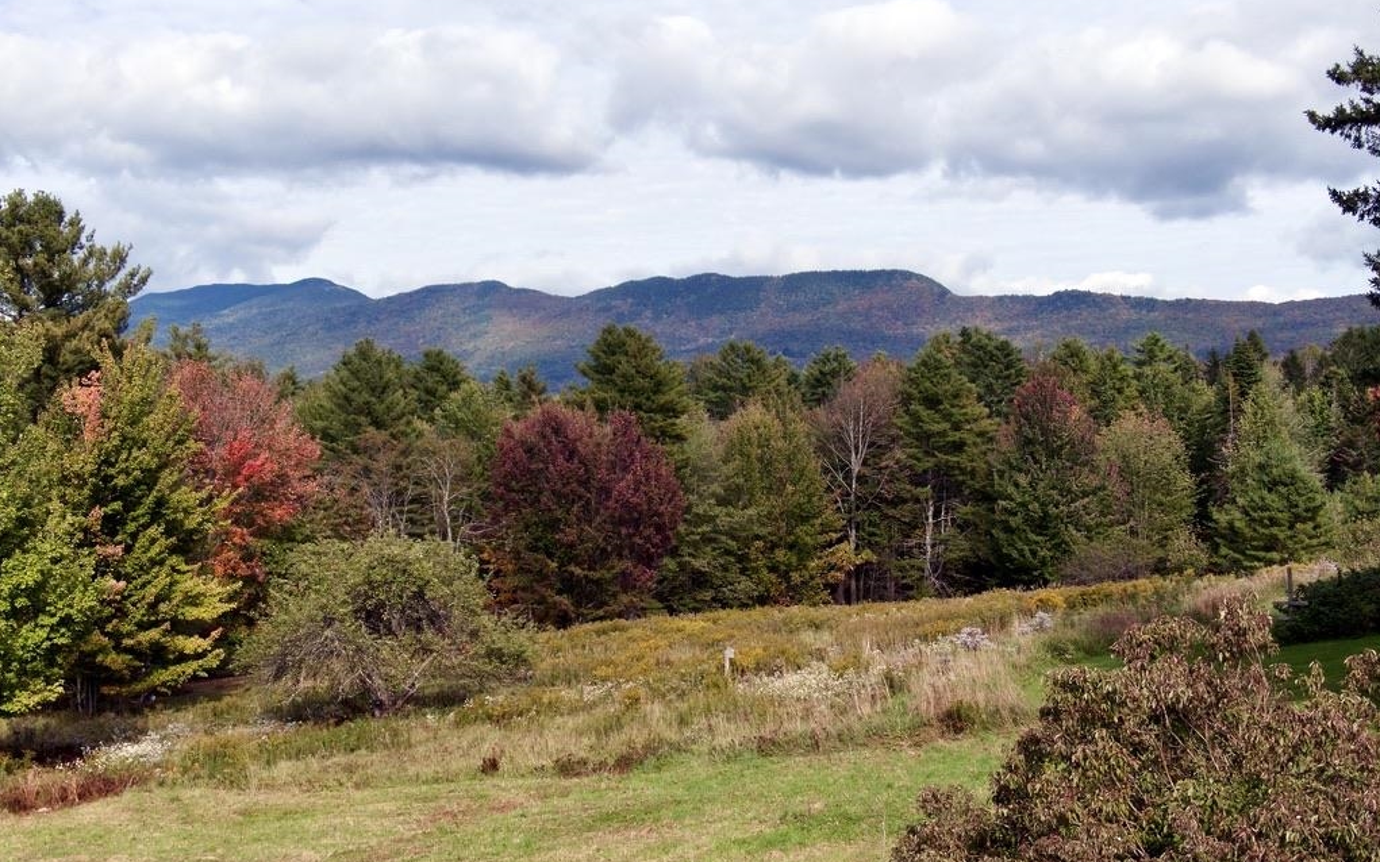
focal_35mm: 51
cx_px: 691
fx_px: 1918
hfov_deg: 39.6
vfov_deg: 25.3
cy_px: 403
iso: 100
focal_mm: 8.6
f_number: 3.8
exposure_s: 1/200
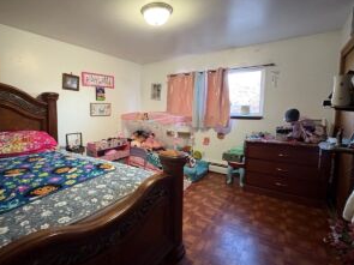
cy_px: 127
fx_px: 194
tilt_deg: -5.0
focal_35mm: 19
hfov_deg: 83.8
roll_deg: +0.2
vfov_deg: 68.6
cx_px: 144
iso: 1000
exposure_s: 1/40
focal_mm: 2.22
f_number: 2.2
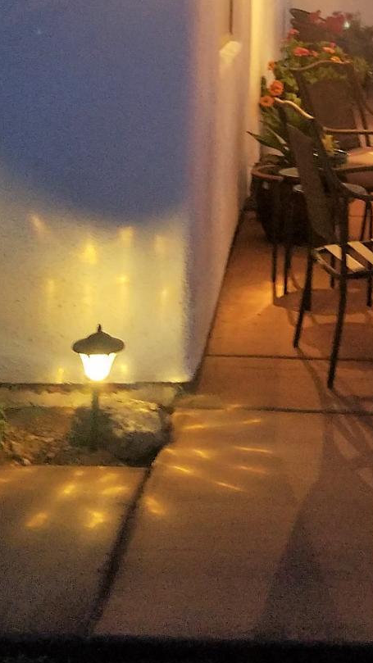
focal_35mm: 70
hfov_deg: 17.1
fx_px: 1231
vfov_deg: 27.8
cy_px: -48
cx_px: 312
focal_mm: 4.2
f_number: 1.7
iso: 250
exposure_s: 1/10
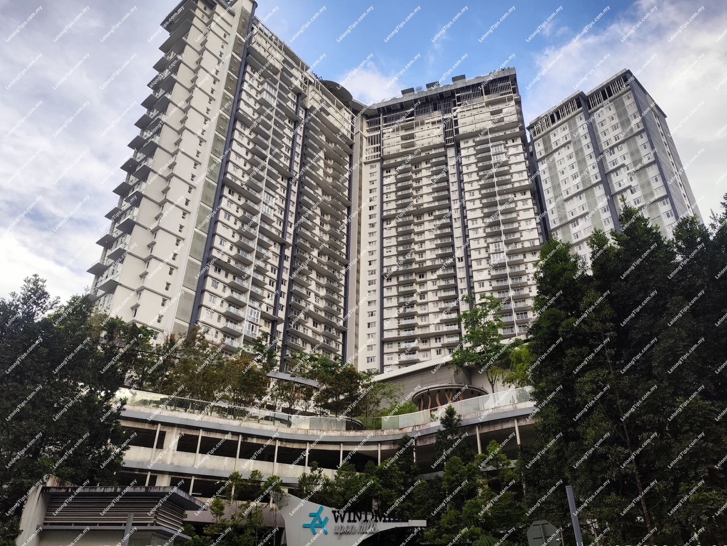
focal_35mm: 23
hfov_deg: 73.9
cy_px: 273
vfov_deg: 58.9
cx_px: 364
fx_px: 483
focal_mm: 6.14
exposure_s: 1/376
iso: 50
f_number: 1.65
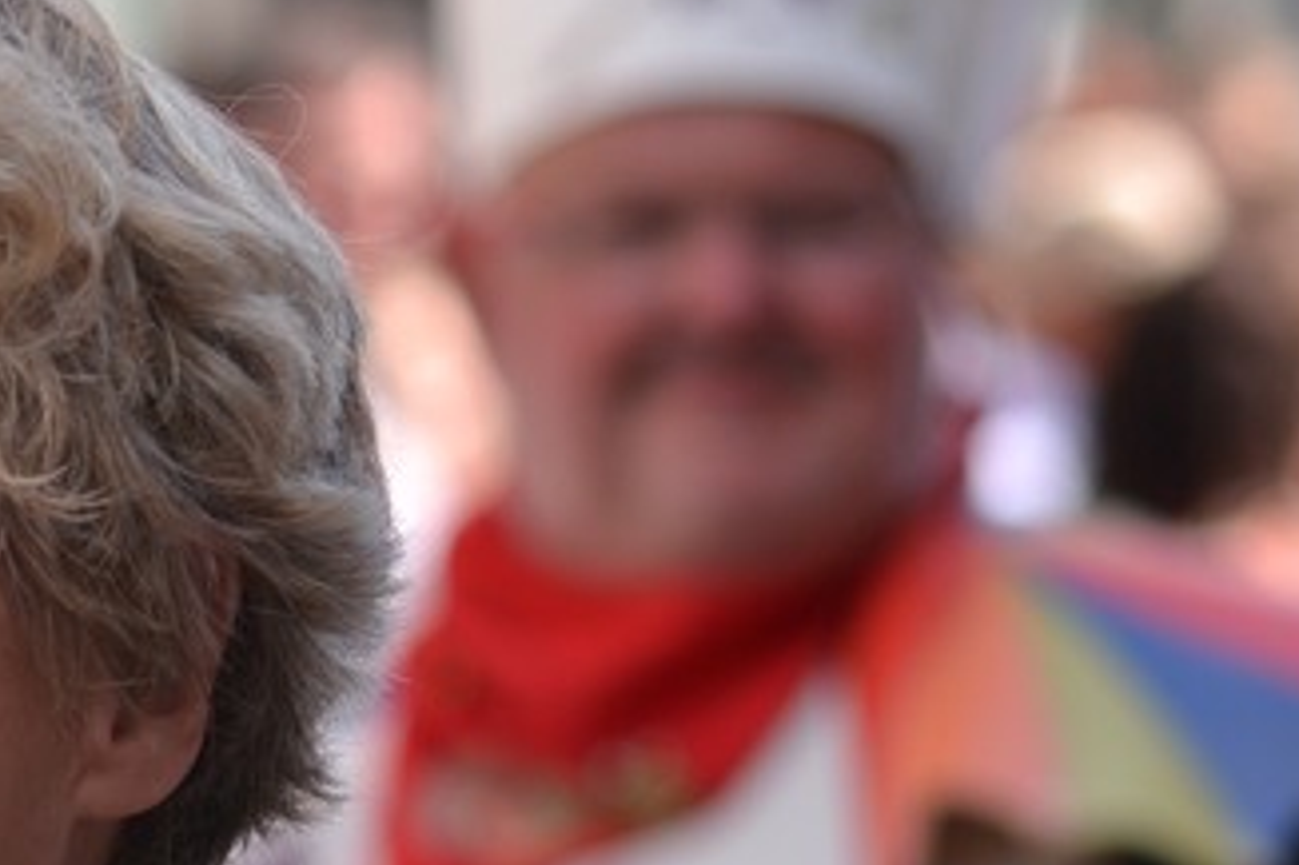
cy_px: 763
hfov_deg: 4.7
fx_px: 15652
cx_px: -359
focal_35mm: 434
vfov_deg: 3.2
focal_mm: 92
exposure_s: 1/400
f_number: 3.5
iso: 100
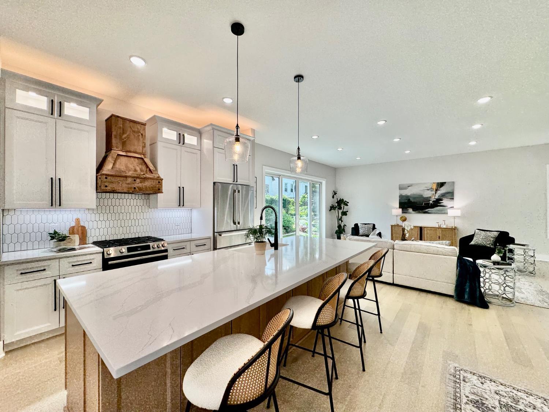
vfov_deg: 85.7
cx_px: 274
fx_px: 222
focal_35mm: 14
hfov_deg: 102.1
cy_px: 206
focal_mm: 2.22
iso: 40
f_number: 2.2
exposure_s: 1/155
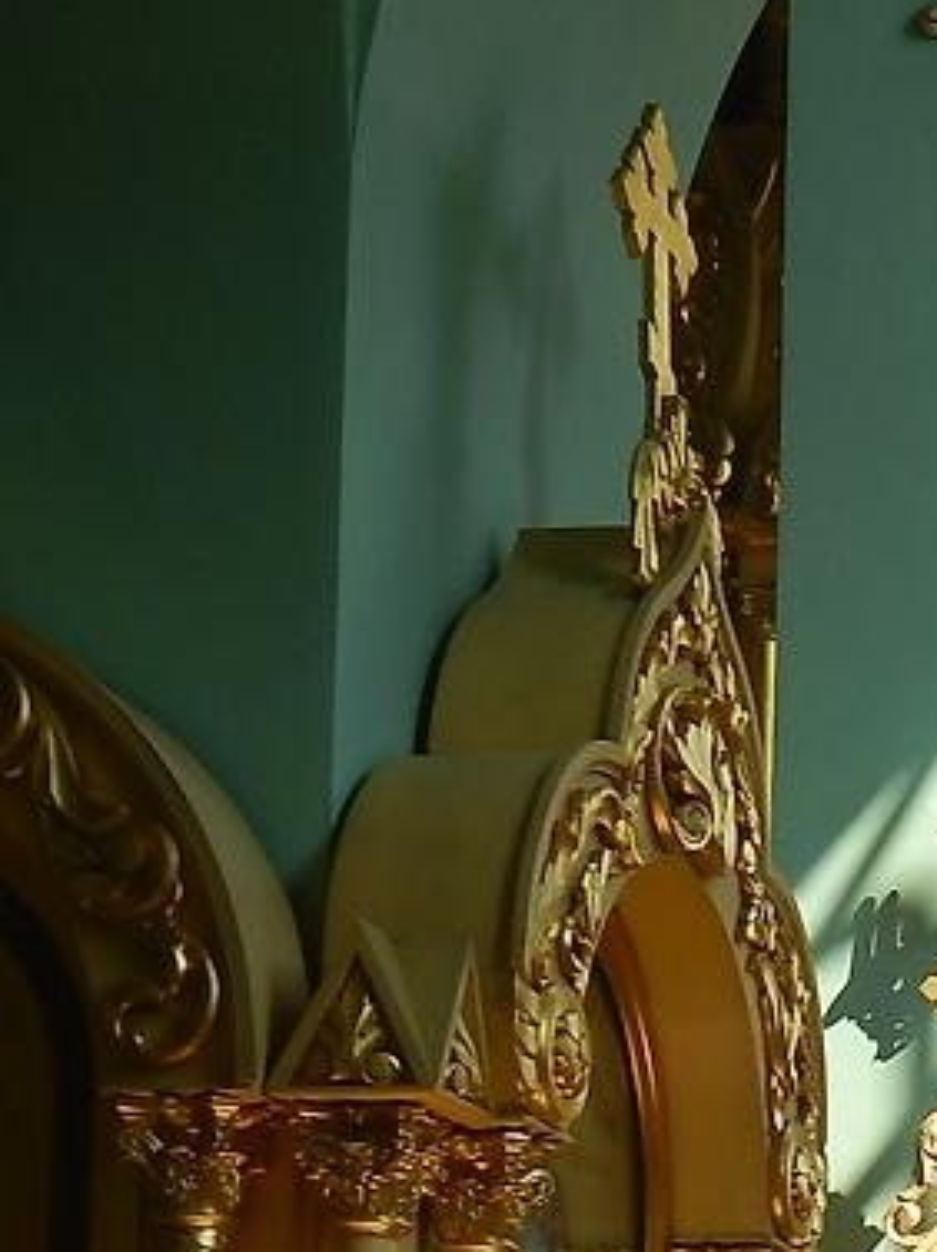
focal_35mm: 137
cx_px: 1389
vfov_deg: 14.0
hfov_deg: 10.5
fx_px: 4953
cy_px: 1455
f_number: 3.6
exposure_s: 1/200
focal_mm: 7.7
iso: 125
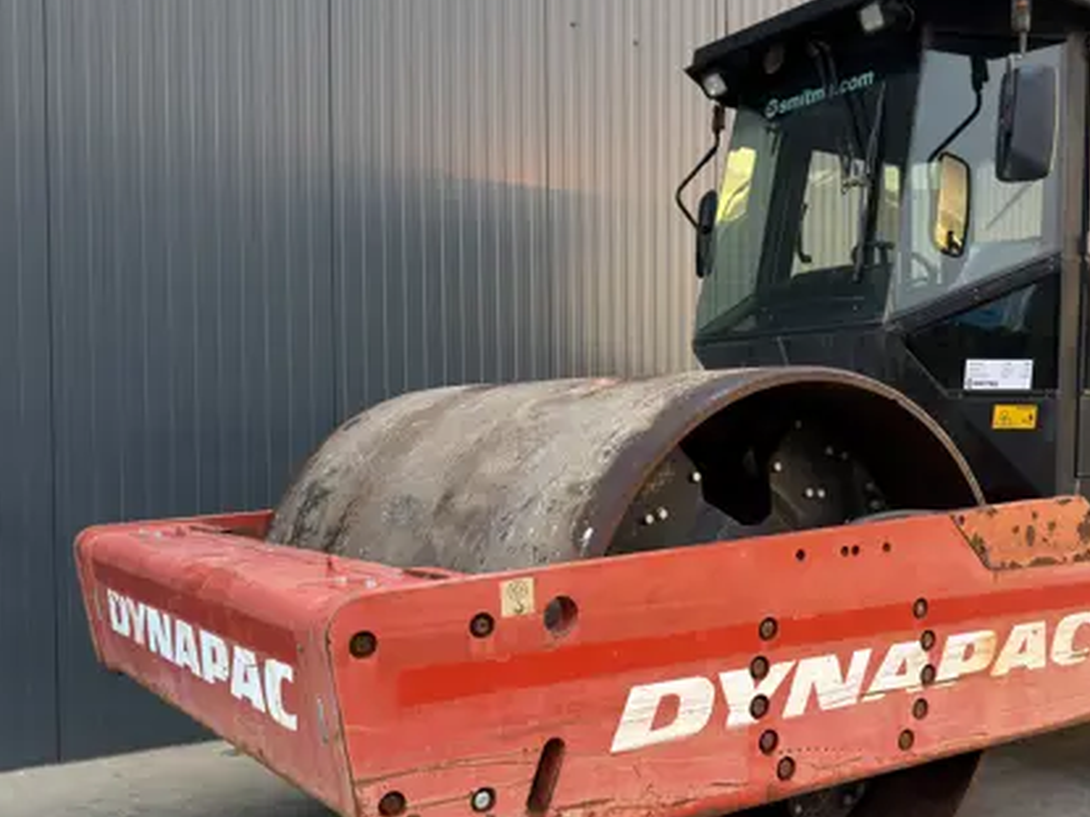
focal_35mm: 37
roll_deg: -0.5
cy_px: 504
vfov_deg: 38.4
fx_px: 1165
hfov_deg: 49.0
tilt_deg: -2.6
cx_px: 759
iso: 250
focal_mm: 6.76
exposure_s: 1/43
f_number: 1.78
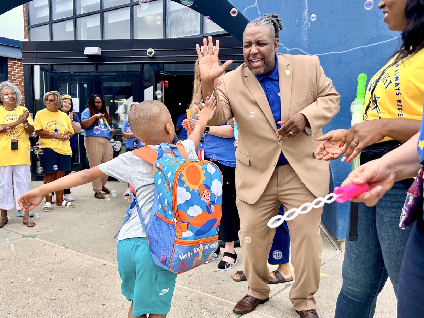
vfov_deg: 53.1
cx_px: 212
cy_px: 159
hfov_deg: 67.3
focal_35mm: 26
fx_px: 318
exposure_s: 1/658
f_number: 1.5
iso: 50
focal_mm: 5.7
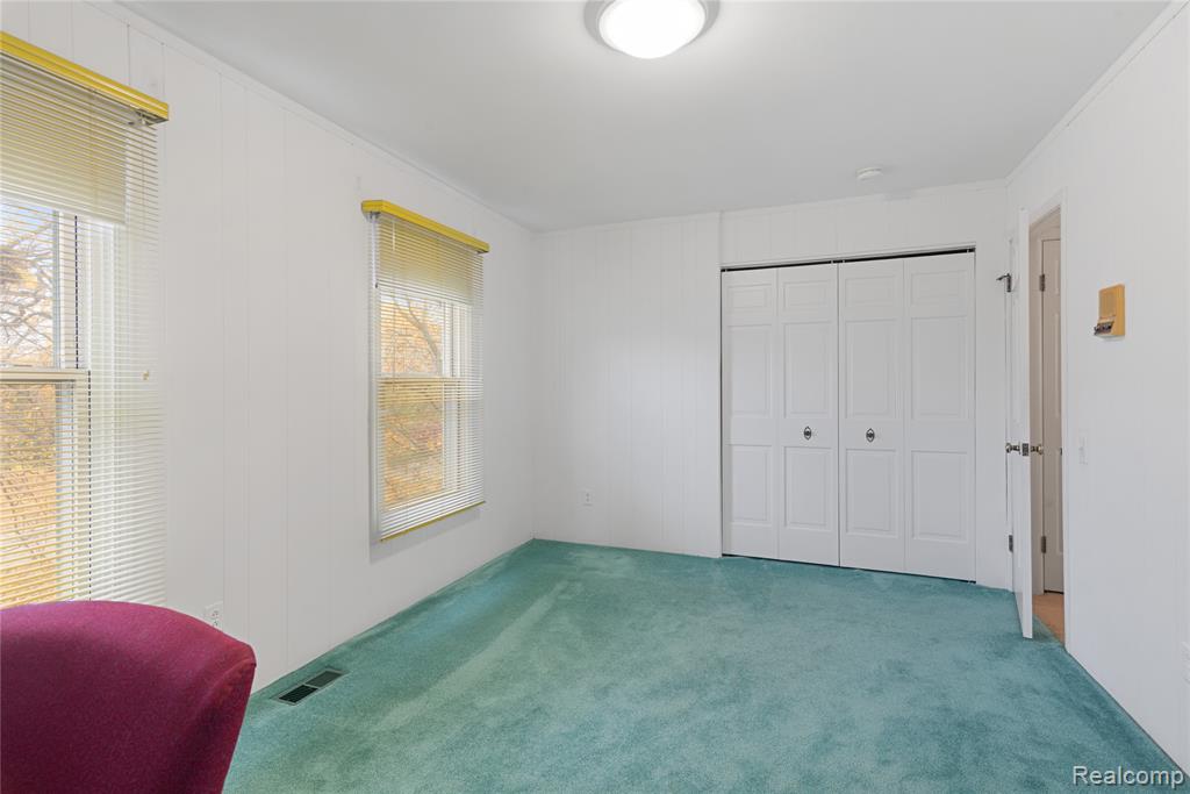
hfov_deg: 93.3
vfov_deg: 70.5
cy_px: 397
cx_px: 595
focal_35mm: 17
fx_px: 562
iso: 320
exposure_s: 1/1.25
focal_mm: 17
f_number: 9
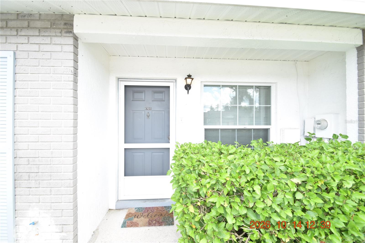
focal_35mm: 15
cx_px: 182
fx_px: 152
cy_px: 122
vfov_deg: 77.3
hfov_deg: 100.4
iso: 400
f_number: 6.7
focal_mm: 10
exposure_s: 1/180
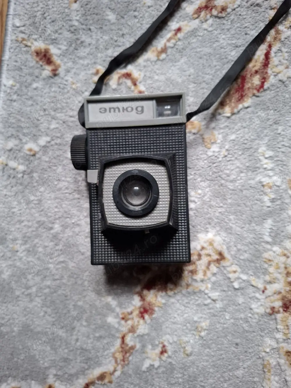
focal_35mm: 23
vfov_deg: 73.9
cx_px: 146
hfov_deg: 58.9
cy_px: 194
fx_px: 258
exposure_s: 1/33
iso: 250
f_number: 1.8
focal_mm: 5.54
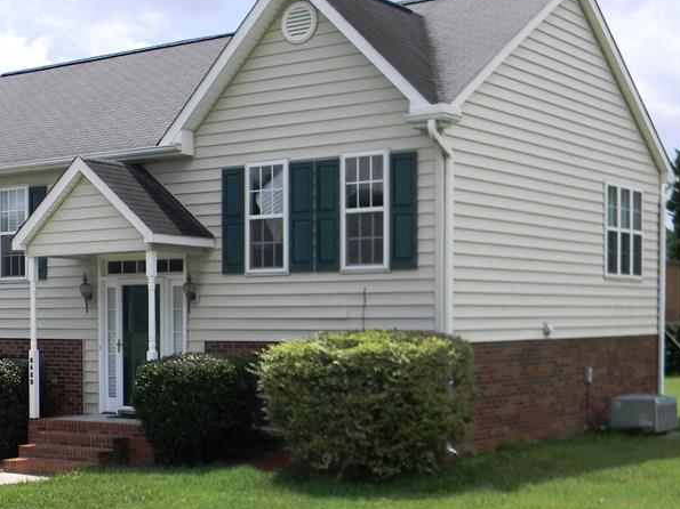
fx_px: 1218
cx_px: 163
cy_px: 330
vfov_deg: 23.6
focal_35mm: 62
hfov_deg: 30.6
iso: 80
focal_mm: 6.4
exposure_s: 1/214
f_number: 7.4
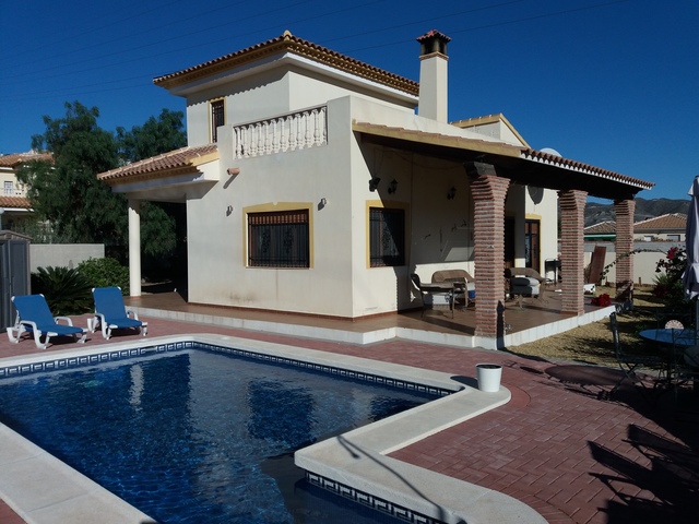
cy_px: 262
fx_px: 565
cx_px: 350
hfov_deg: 63.4
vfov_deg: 49.7
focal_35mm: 28
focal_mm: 3.7
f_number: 1.9
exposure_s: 1/4930
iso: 64
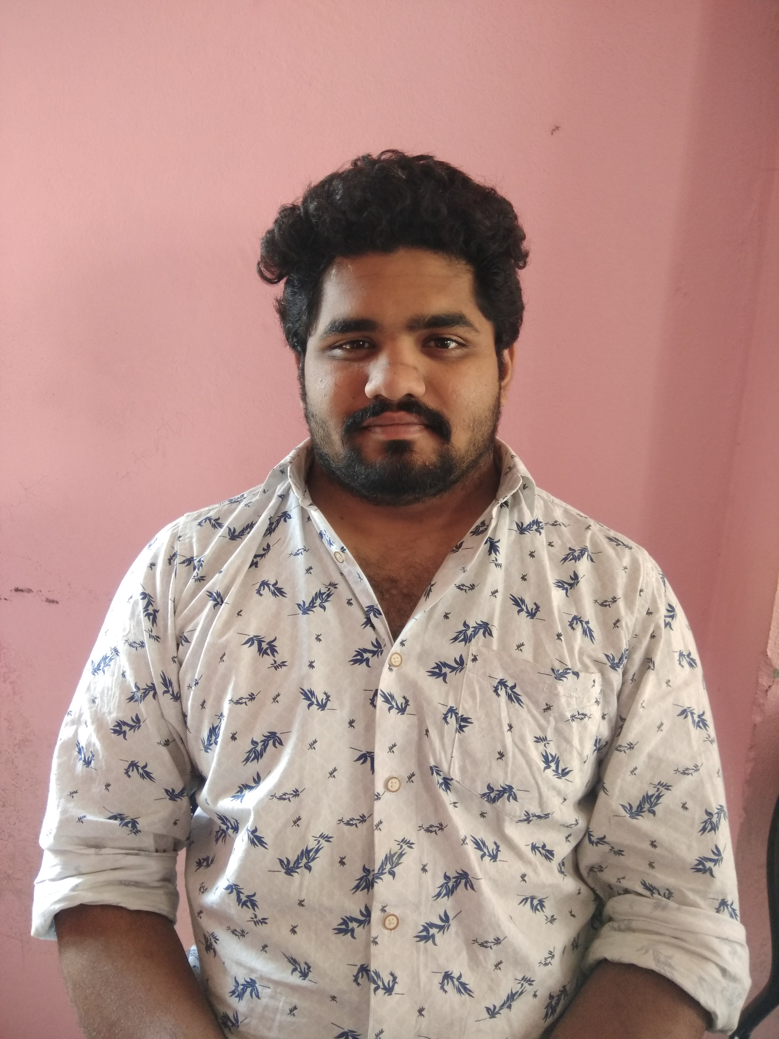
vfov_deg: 79.0
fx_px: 630
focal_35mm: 21
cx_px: 390
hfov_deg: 63.4
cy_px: 520
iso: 400
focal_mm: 3.57
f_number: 2
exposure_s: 1/33
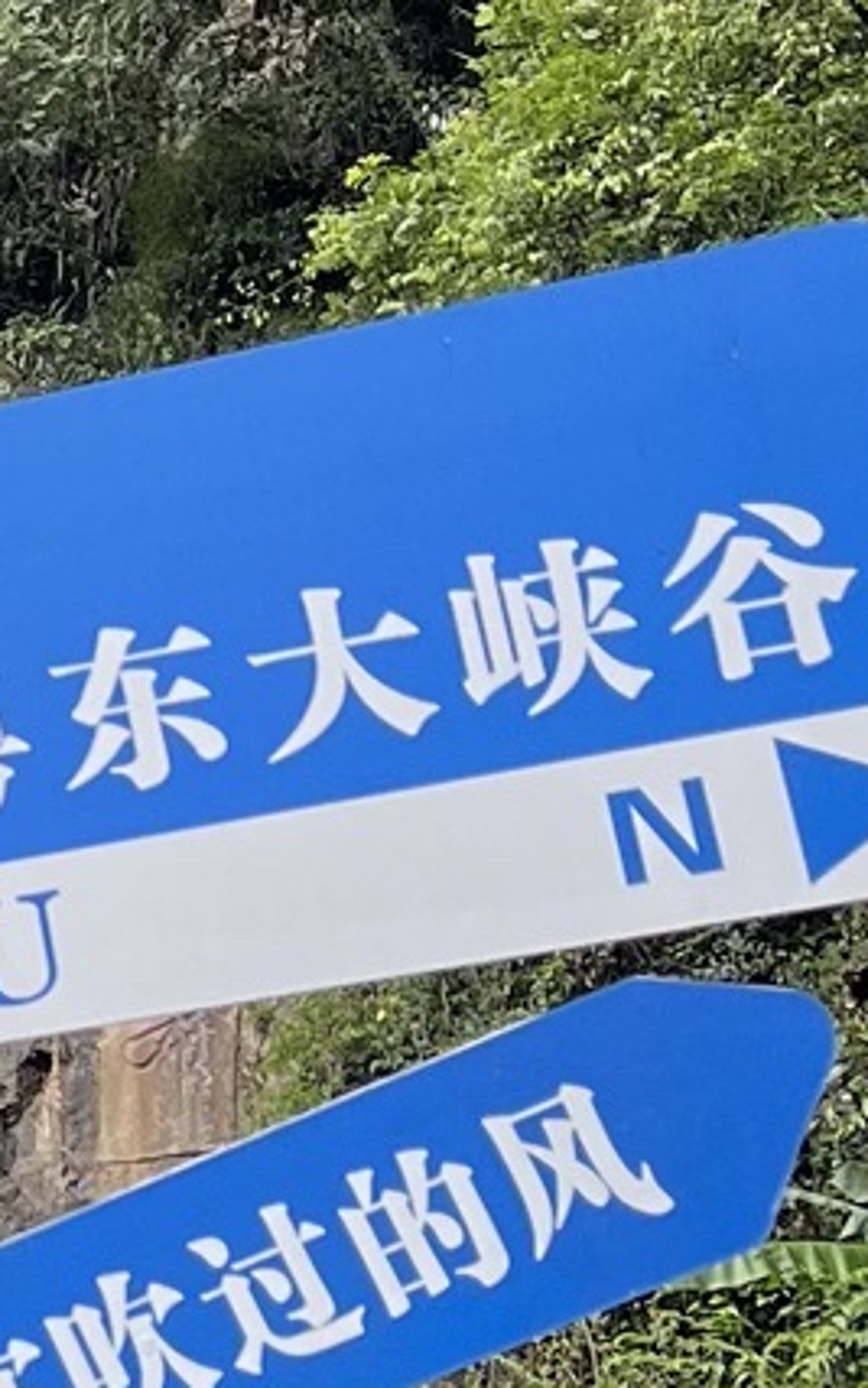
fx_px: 4692
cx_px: -1521
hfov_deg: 9.0
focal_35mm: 124
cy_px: 562
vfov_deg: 16.8
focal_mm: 5.1
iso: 32
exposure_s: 1/1439
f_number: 1.6
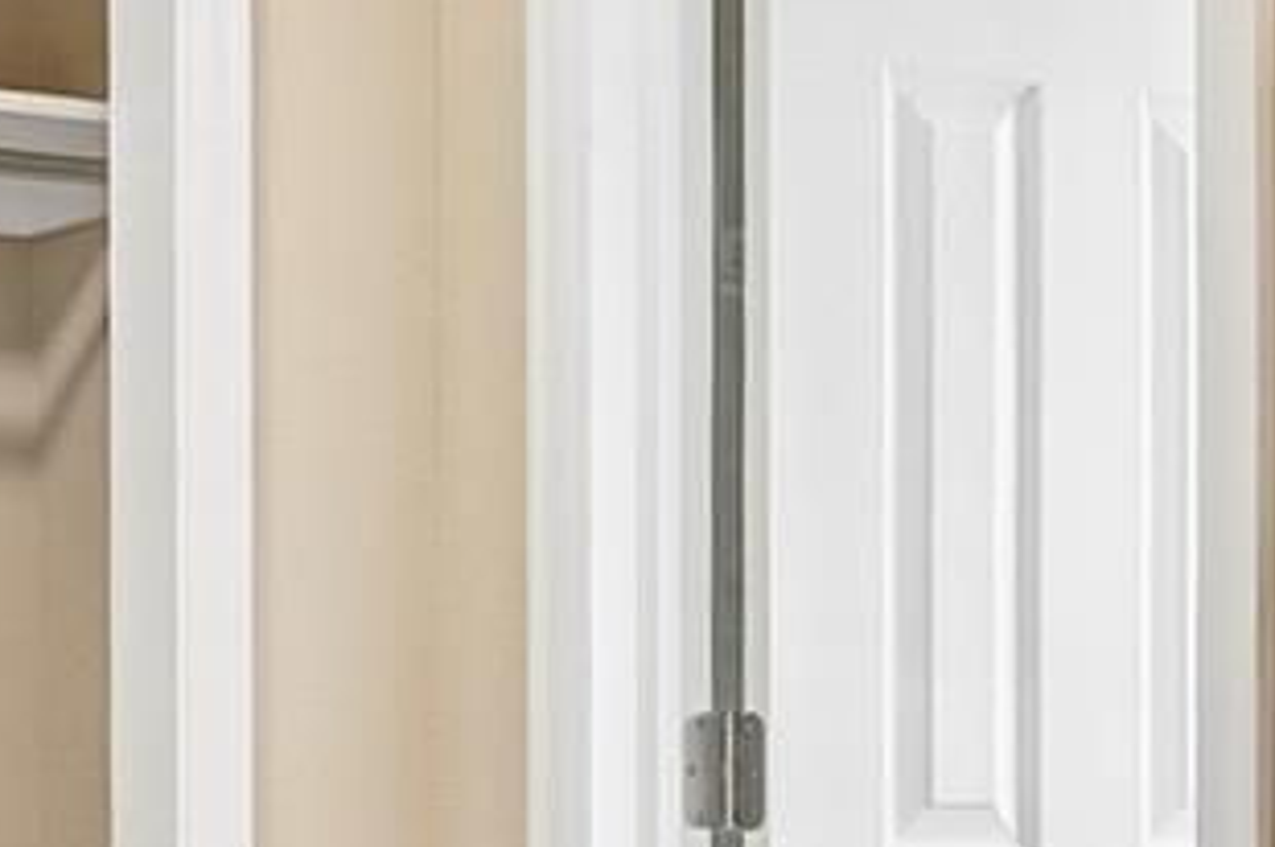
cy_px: 896
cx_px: 329
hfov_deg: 21.8
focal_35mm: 93
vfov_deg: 14.4
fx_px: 3290
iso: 400
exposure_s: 1/20
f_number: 8
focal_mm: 12
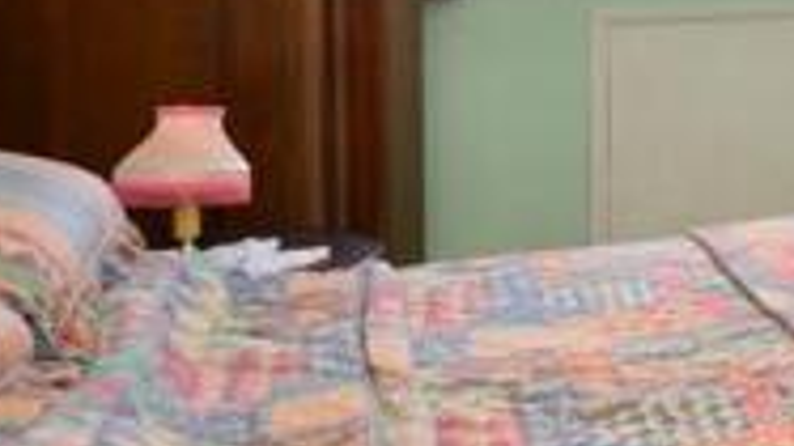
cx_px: 1053
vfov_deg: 20.5
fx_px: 1157
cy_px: -83
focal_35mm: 55
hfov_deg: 29.7
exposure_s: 1/6
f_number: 10
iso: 400
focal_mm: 10
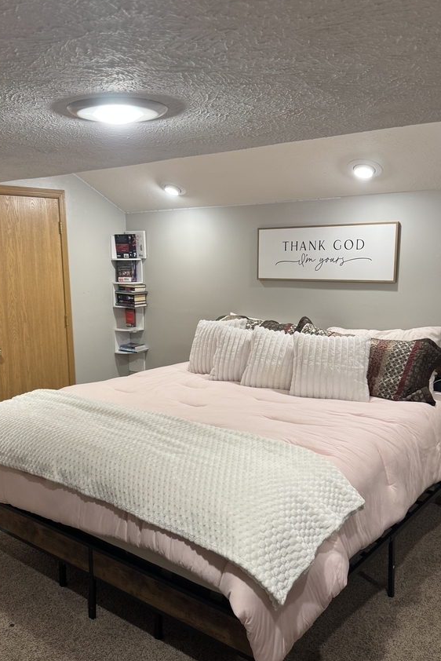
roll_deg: +0.7
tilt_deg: -9.6
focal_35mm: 32
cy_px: 350
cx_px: 181
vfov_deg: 58.7
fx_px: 587
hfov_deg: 41.0
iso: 125
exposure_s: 1/60
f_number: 1.78
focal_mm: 6.76
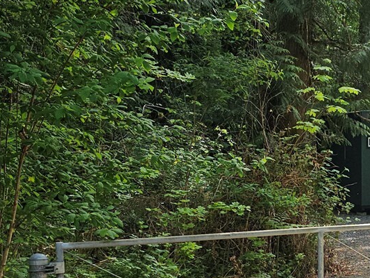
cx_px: 418
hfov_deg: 25.8
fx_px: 738
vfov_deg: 21.2
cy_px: 202
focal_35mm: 69
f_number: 1.7
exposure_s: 1/180
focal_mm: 6.3
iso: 16
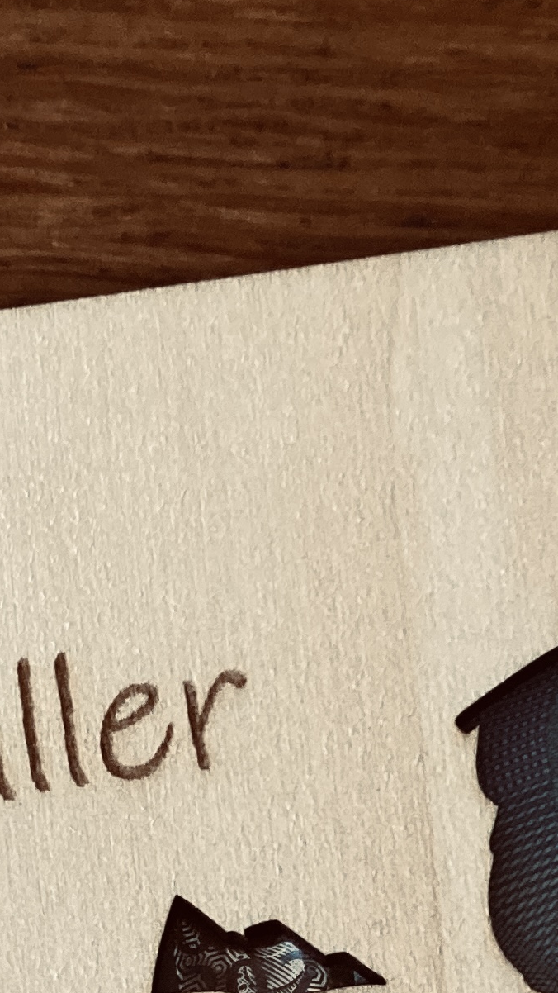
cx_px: 347
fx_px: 2499
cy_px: 1144
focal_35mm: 95
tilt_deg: -83.6
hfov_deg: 12.7
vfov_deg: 21.1
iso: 500
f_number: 1.8
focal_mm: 4.25
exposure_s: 1/50
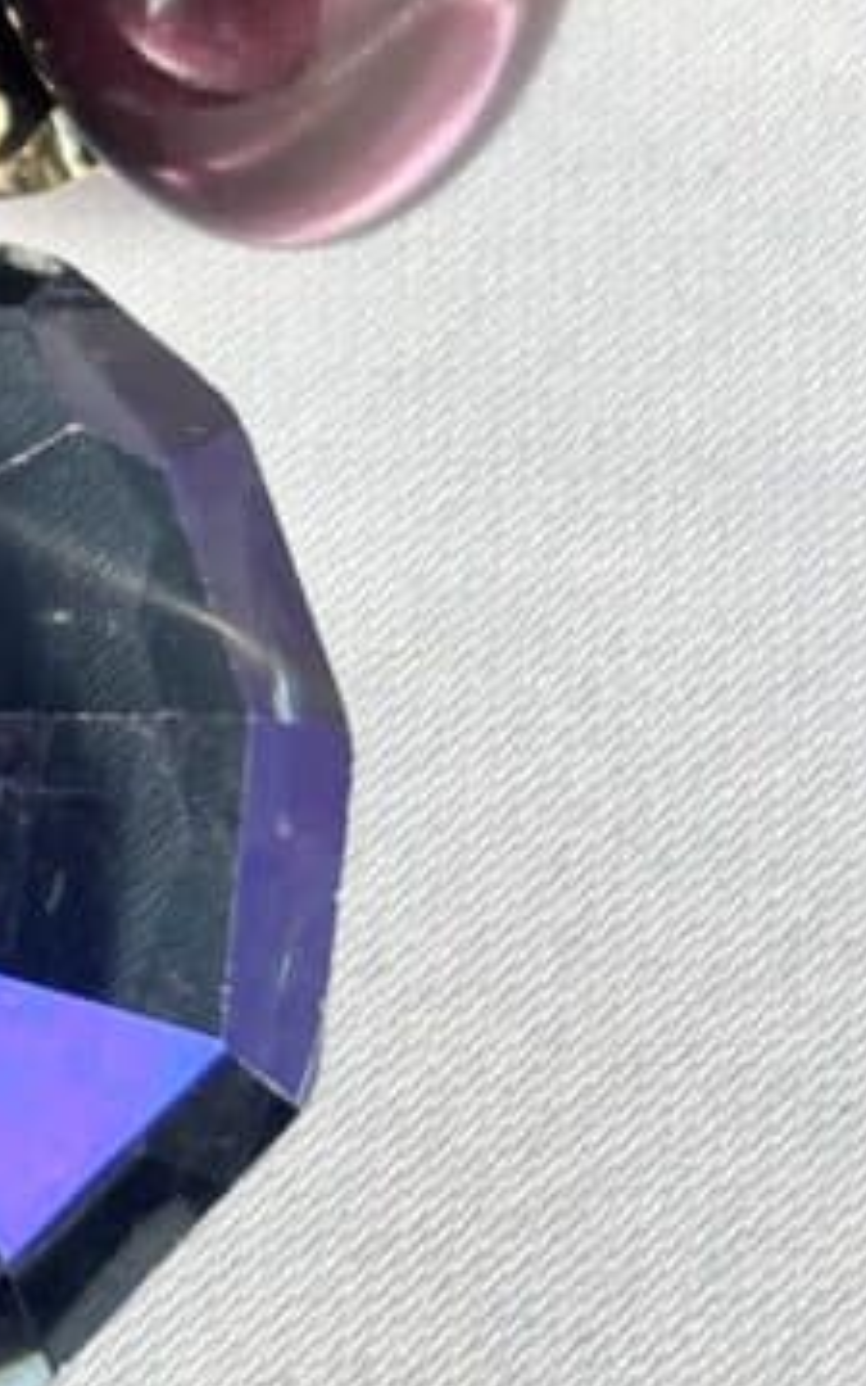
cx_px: -593
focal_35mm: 157
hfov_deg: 8.1
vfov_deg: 13.3
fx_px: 5929
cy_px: 424
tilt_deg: -66.6
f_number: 1.6
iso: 32
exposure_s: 1/209
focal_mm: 5.96
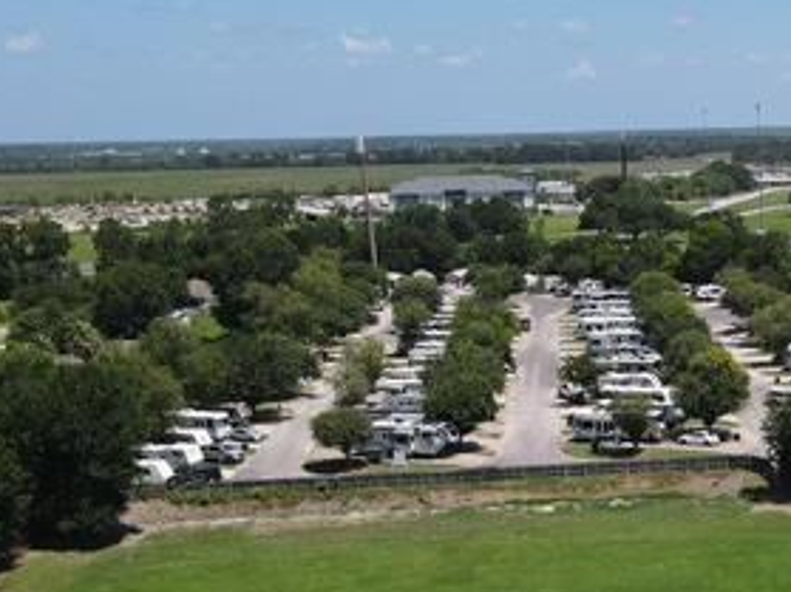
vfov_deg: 25.1
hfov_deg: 32.7
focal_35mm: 55
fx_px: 1256
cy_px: 612
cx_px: 754
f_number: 2.8
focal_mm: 4.5
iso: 100
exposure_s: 1/800
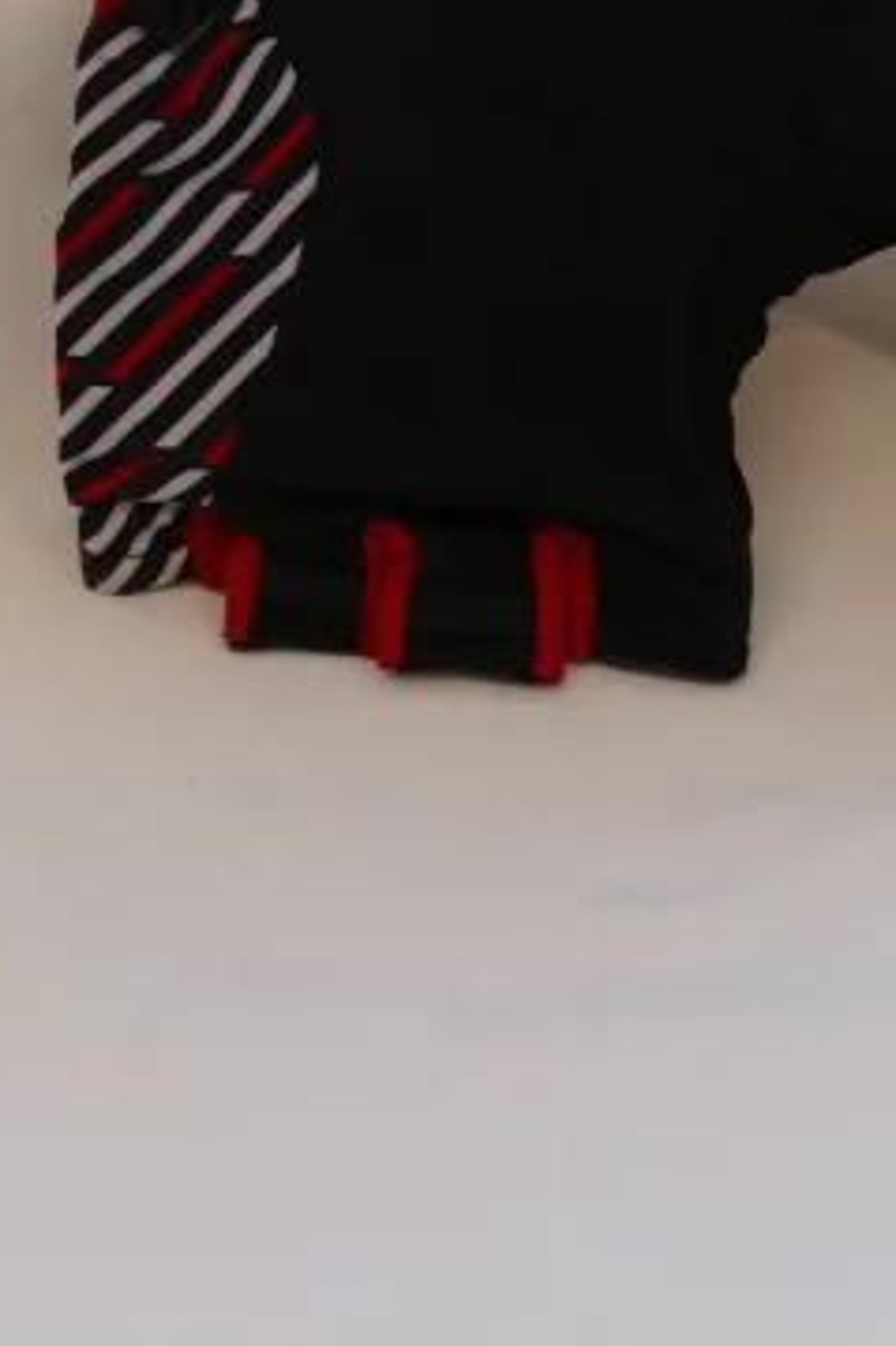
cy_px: -64
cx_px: 947
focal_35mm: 187
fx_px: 6988
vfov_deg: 10.9
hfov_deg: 7.3
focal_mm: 30.68
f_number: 3.8
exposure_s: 1/80
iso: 320
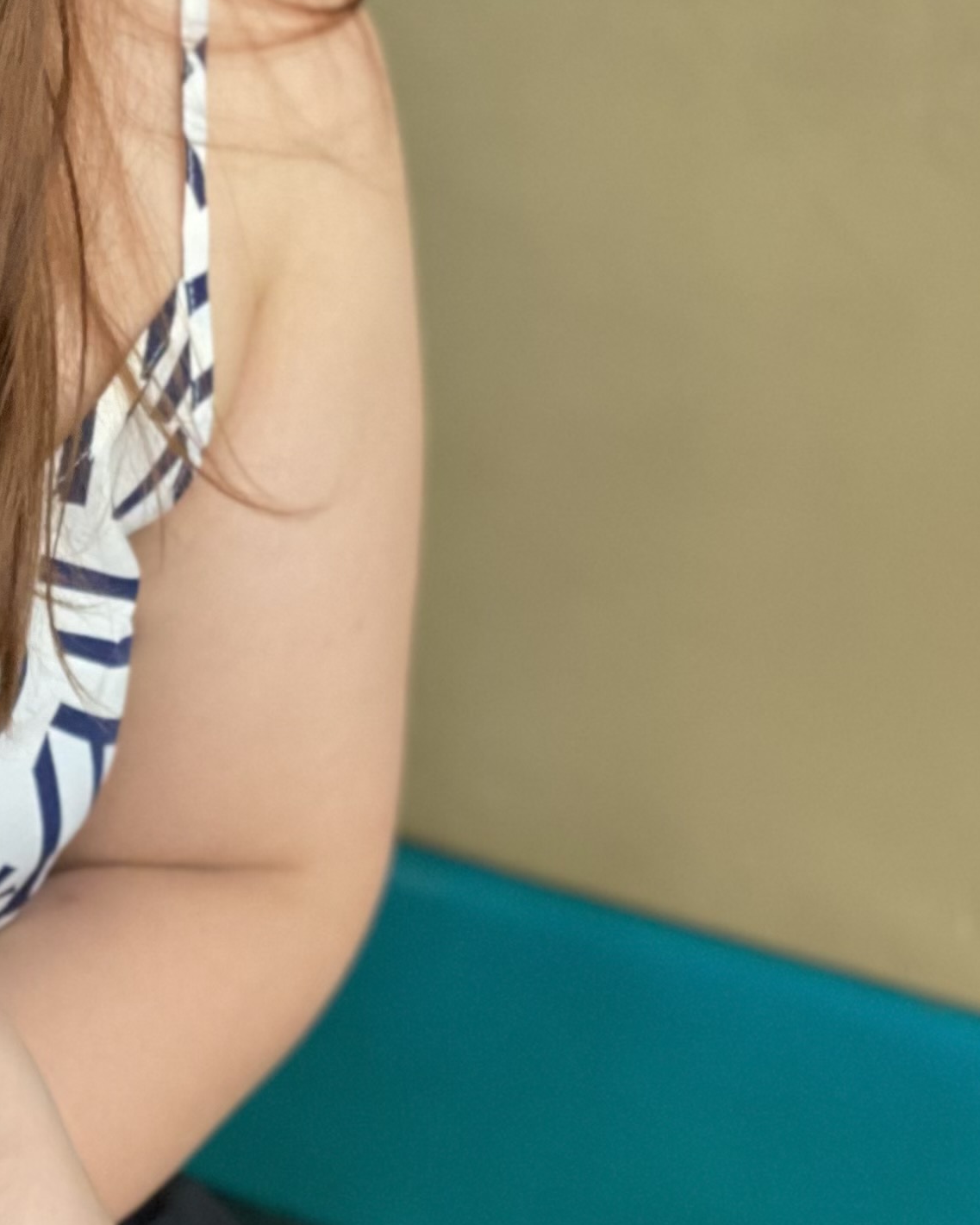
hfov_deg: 10.5
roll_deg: +3.2
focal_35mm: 144
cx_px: -297
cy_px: 248
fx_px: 5220
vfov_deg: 13.3
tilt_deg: -5.8
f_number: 2
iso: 160
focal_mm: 6
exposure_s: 1/122
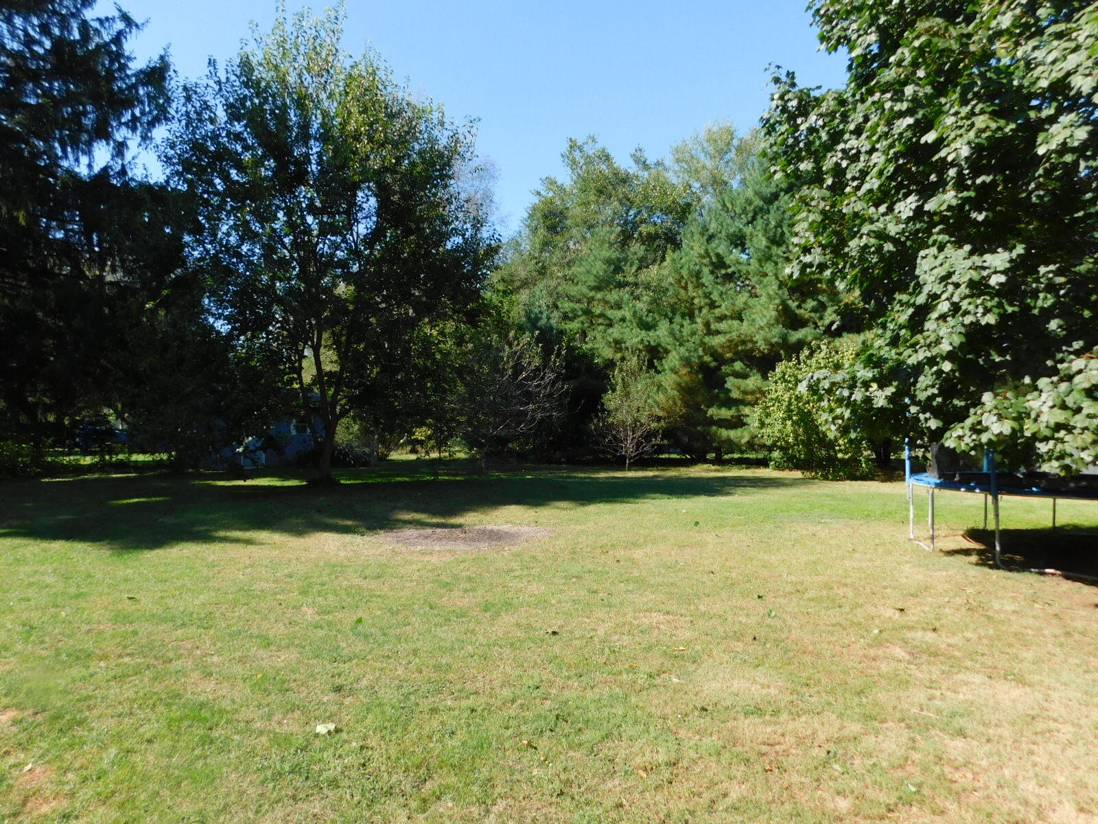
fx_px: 730
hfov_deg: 73.9
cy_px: 412
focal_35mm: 23
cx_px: 549
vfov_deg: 58.9
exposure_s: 1/640
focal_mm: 4
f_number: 3
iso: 125
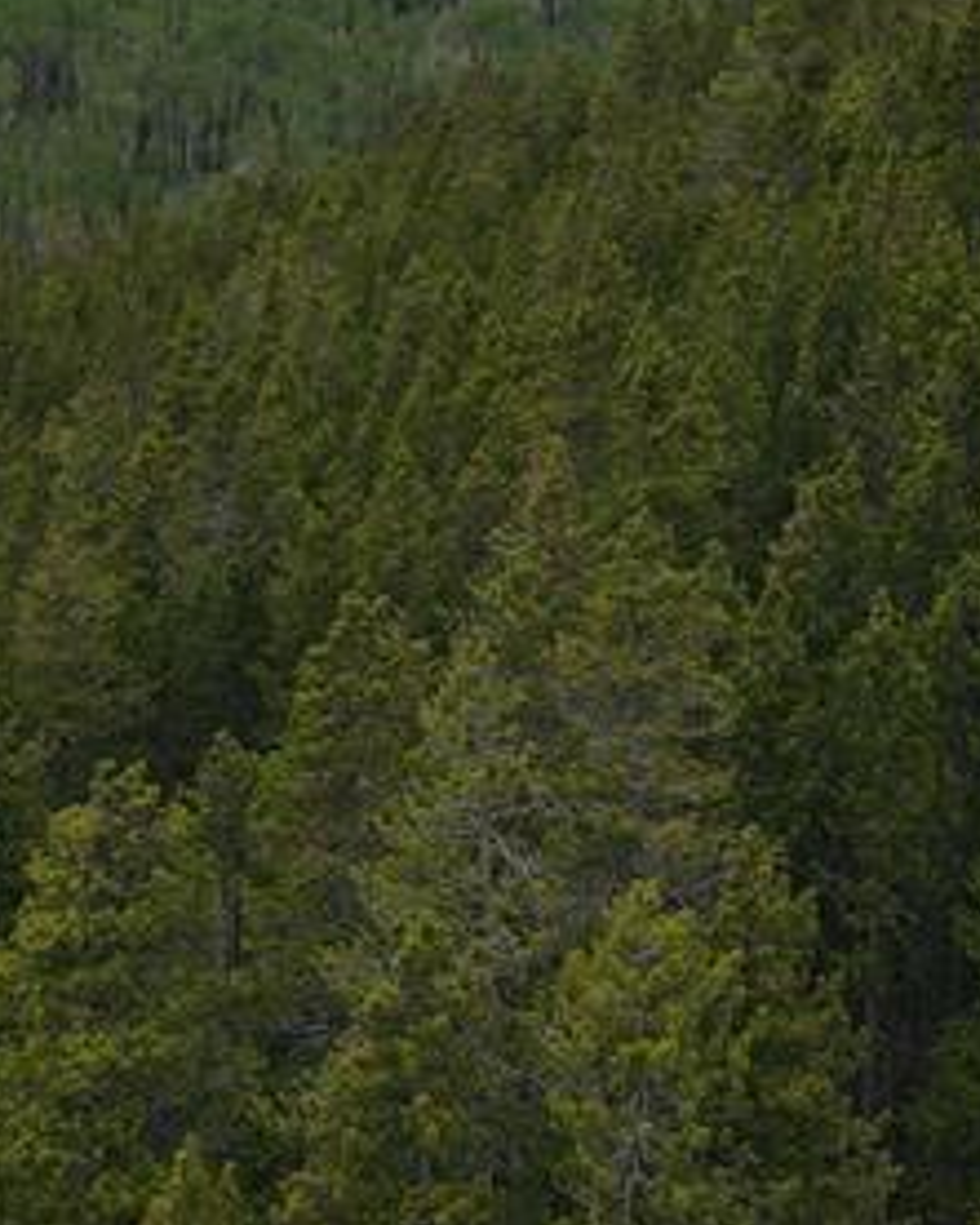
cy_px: -44
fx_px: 3152
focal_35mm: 87
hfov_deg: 17.6
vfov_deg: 21.1
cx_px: 257
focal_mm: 4.5
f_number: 2.8
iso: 100
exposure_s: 1/725
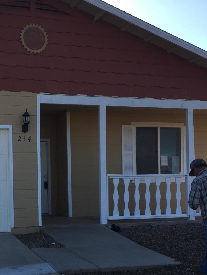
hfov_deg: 27.8
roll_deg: +0.5
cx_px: 33
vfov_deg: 37.2
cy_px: 179
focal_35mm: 51
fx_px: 407
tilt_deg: +1.4
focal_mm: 4.15
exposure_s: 1/1163
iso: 32
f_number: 2.2
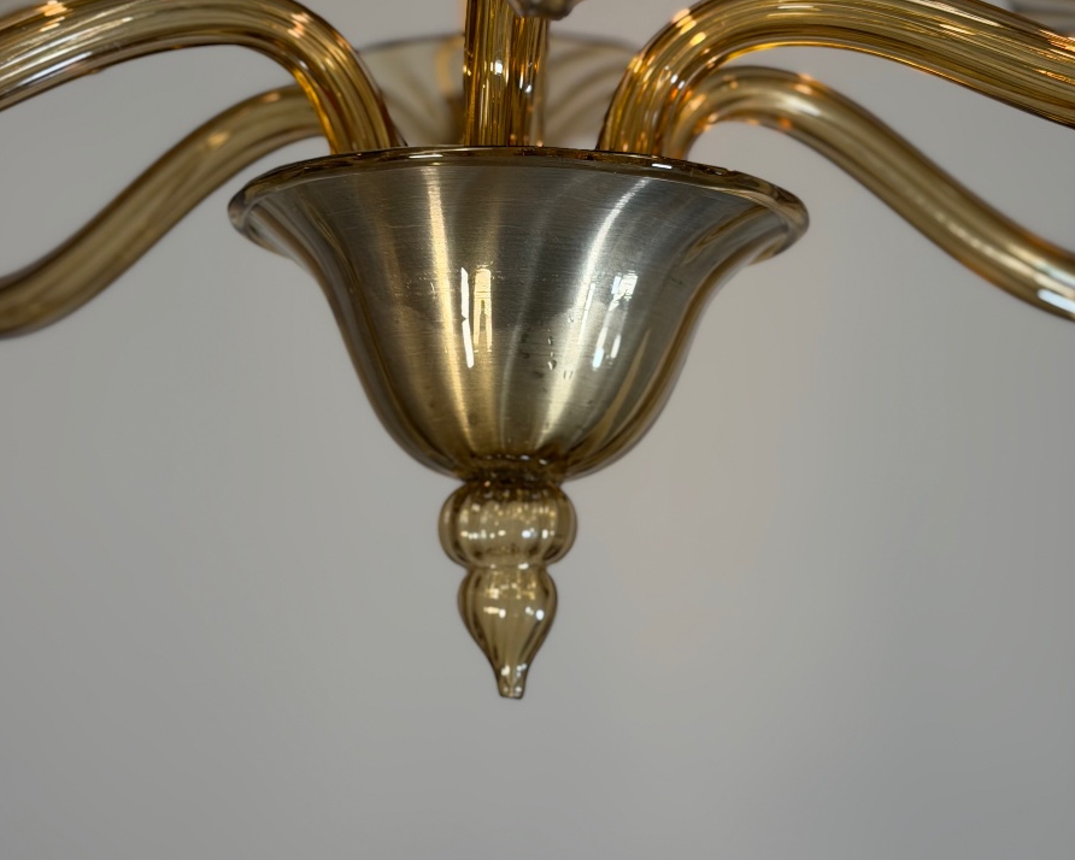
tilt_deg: +11.5
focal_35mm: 63
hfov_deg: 30.0
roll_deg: -0.5
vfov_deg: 24.2
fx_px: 2005
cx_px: 539
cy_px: 323
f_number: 1.78
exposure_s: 1/100
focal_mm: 6.76
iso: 100
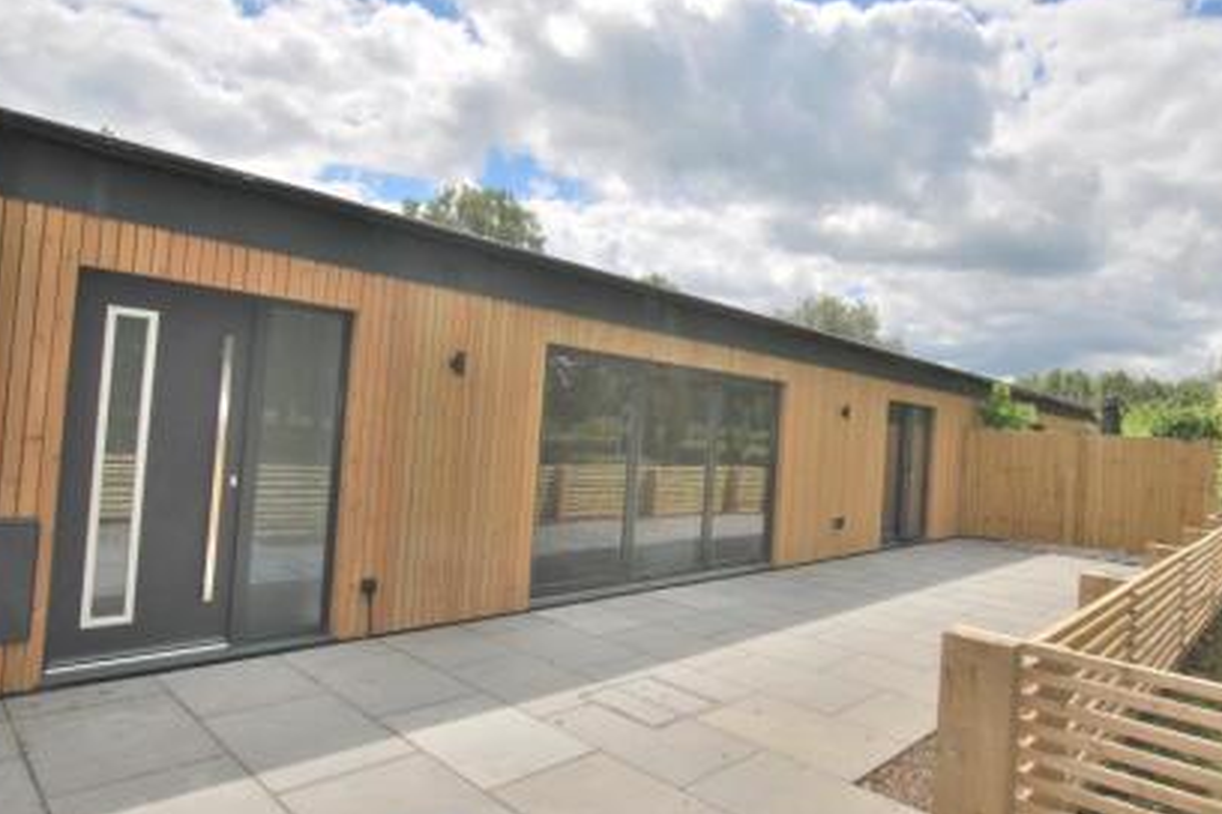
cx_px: 668
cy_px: 411
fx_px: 713
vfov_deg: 59.5
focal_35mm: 21
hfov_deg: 81.0
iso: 100
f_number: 11
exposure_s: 1/200
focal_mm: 12
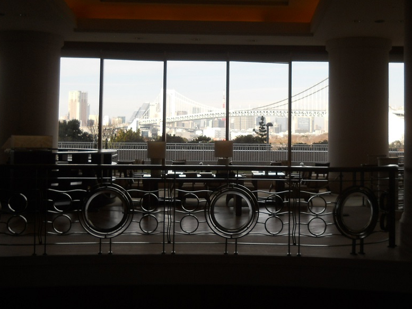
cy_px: 138
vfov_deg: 27.0
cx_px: 248
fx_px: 643
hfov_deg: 35.4
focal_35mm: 54
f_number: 5.5
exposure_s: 1/200
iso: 80
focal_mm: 6.72
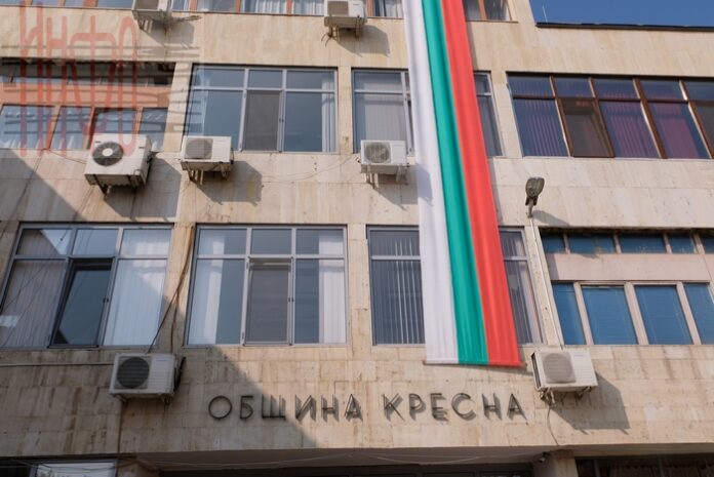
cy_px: 238
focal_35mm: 30
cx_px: 357
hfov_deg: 61.9
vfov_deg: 43.7
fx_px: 595
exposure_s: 1/400
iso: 400
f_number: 14
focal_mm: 20.1
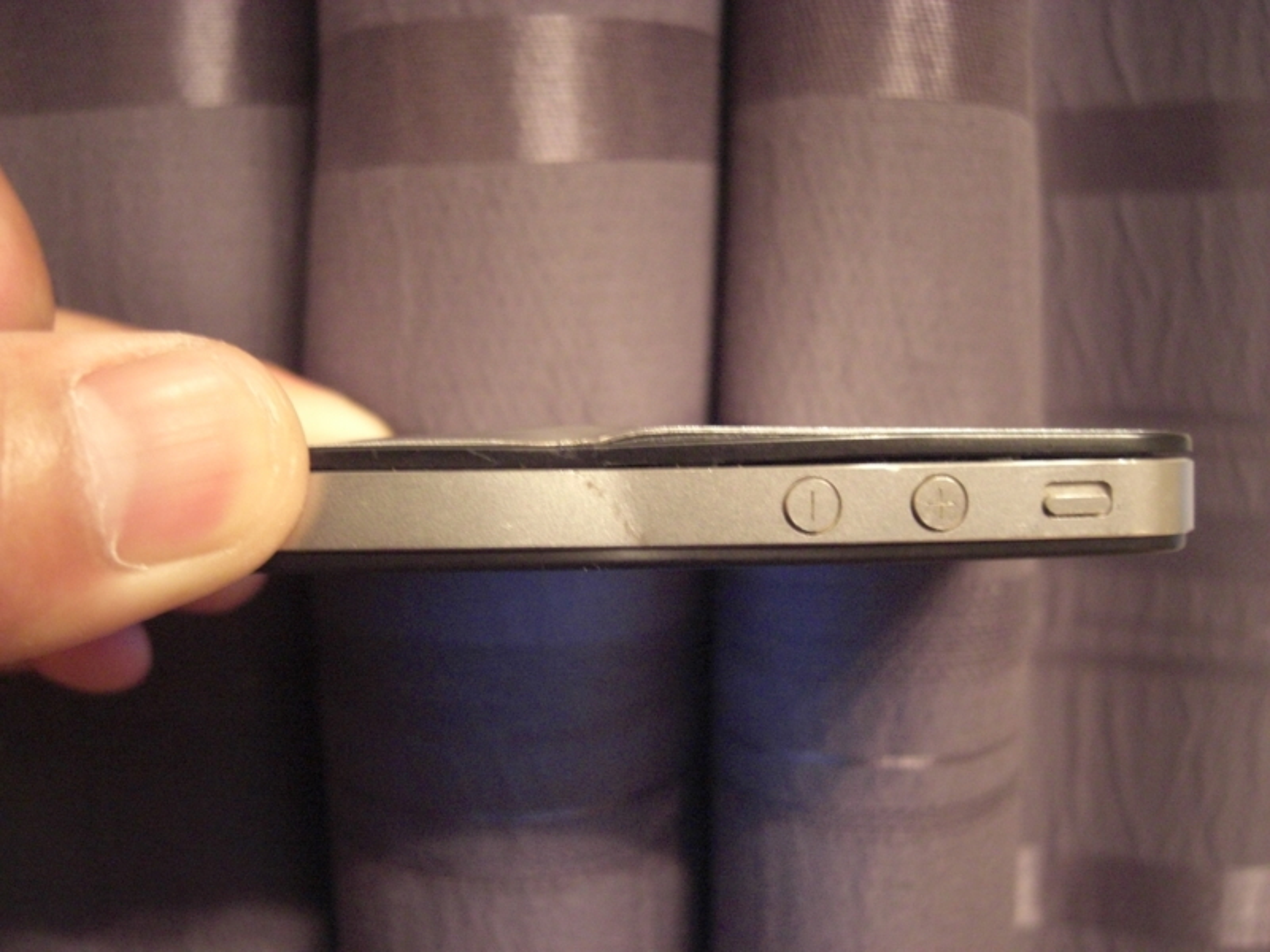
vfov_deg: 37.7
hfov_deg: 49.0
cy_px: 476
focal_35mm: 38
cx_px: 635
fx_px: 1394
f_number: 2.8
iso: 800
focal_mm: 7.9
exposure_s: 1/13
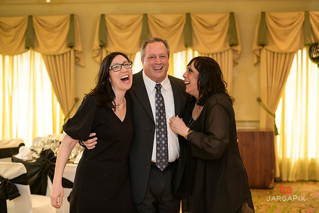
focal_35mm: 70
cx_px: 160
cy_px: 106
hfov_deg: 28.8
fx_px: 620
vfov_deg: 19.5
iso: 1600
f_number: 3.2
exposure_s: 1/125
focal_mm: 70
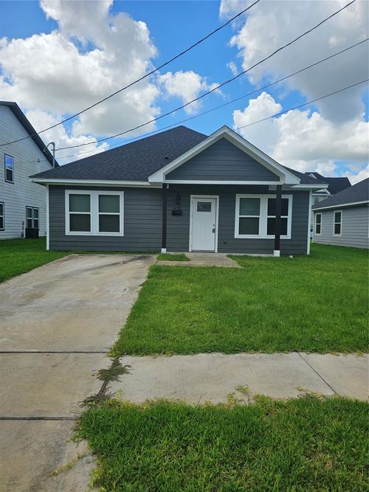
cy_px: 246
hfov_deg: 58.9
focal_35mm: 23
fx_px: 327
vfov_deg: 73.9
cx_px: 184
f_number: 1.7
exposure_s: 1/1167
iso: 10
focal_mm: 6.3
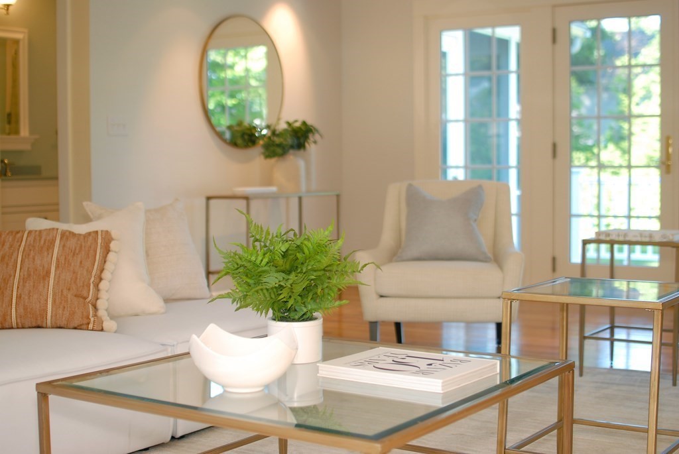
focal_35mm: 52
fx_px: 991
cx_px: 340
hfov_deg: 37.8
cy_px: 227
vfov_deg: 25.8
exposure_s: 1/80
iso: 200
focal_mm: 35
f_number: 2.5
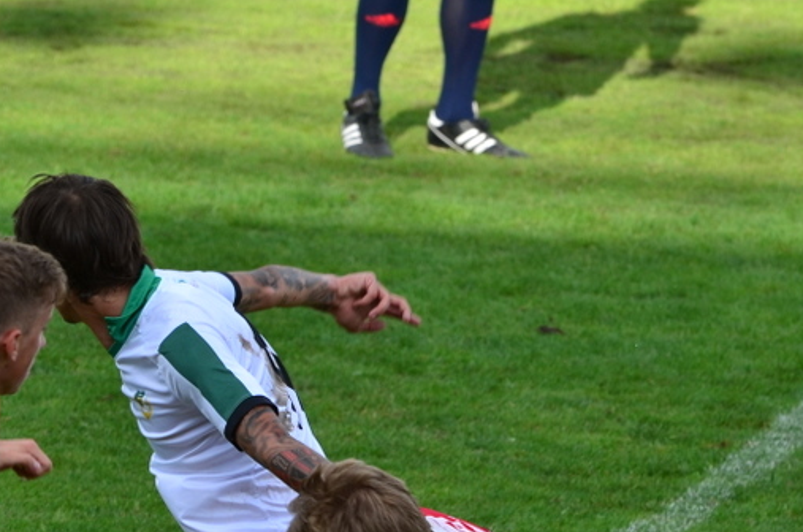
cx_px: 353
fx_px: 16608
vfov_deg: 1.8
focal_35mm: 746
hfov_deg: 2.8
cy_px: 536
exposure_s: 1/500
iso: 200
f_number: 6.3
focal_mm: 210
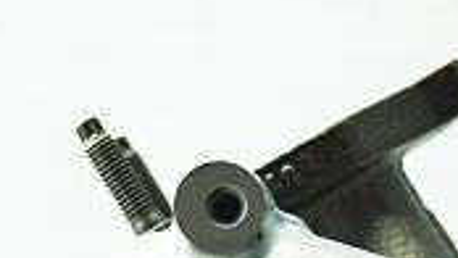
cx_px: 351
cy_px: 483
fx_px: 1968
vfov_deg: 7.3
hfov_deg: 13.2
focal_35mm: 162
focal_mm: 30
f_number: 4.5
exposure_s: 1/160
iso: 250
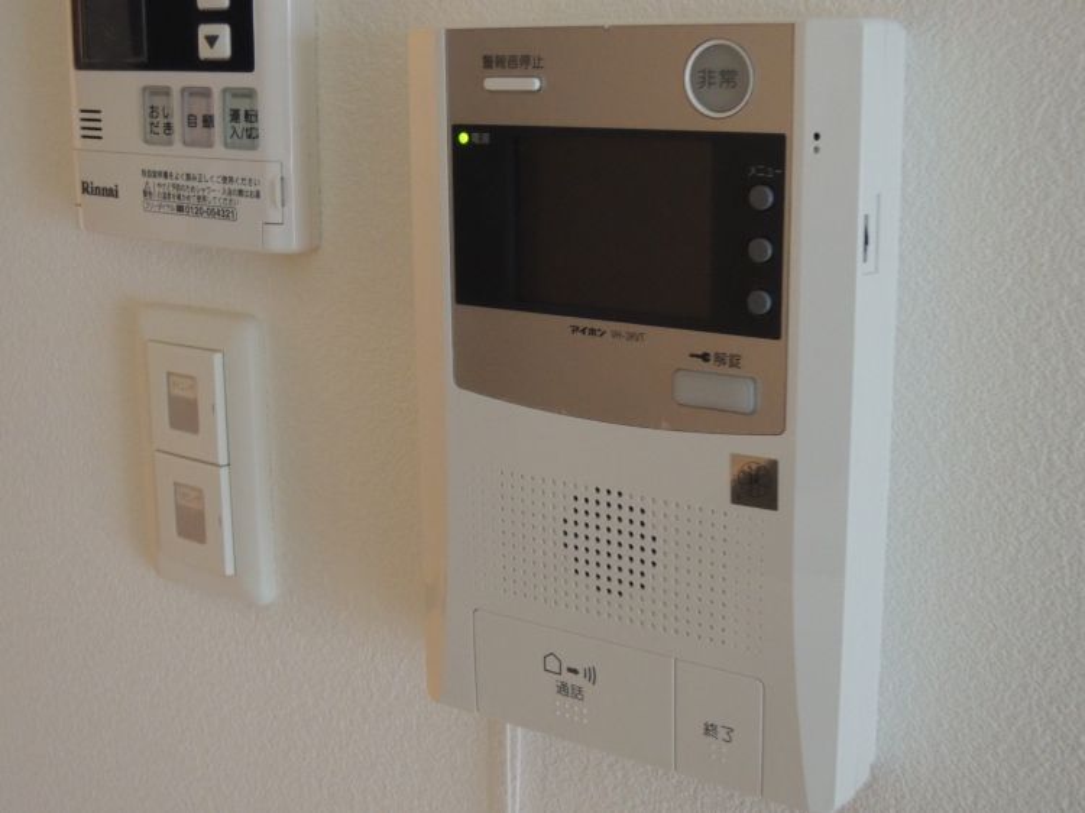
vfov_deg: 29.1
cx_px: 542
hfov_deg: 38.2
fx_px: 1567
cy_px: 406
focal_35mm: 50
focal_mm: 9
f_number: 3.7
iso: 800
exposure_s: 1/13
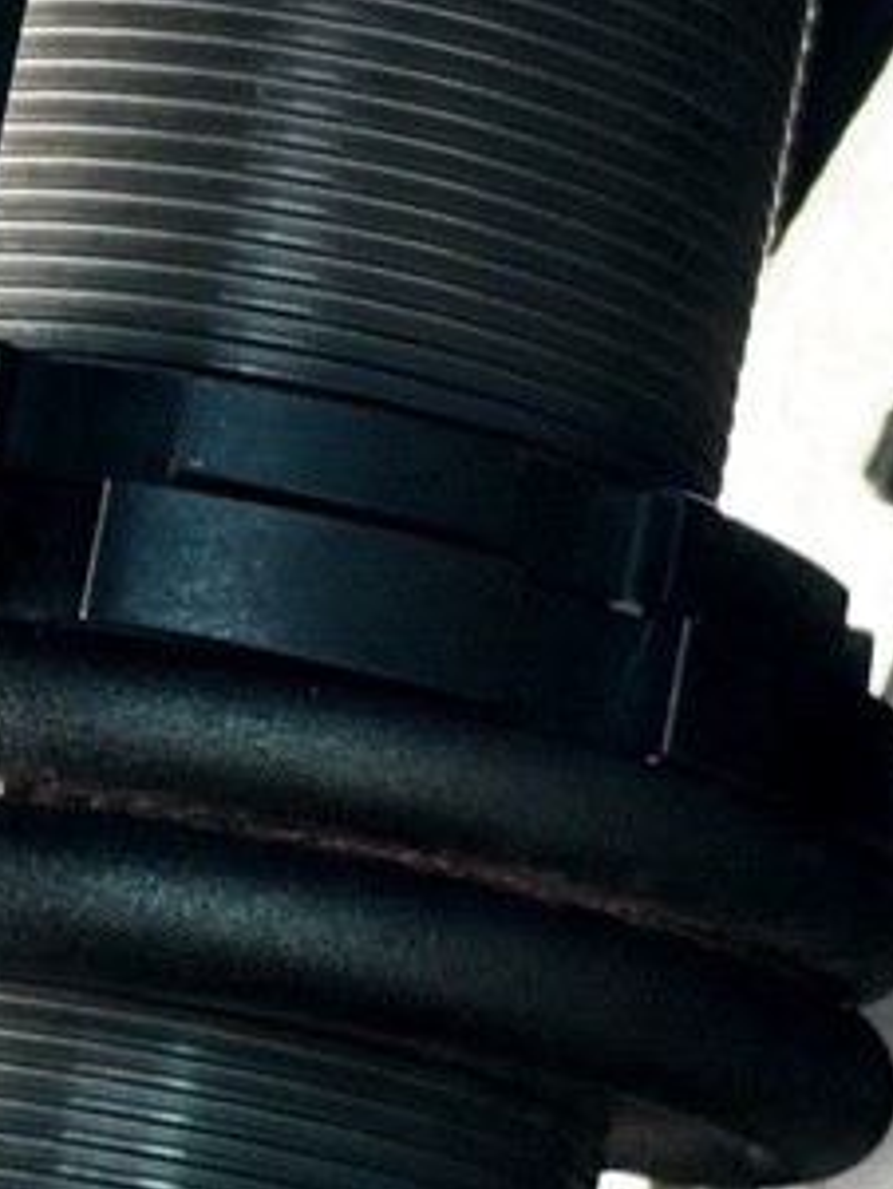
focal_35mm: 255
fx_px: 8765
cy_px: 814
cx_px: 194
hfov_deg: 5.8
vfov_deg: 7.8
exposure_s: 1/242
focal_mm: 6.76
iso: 160
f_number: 1.78
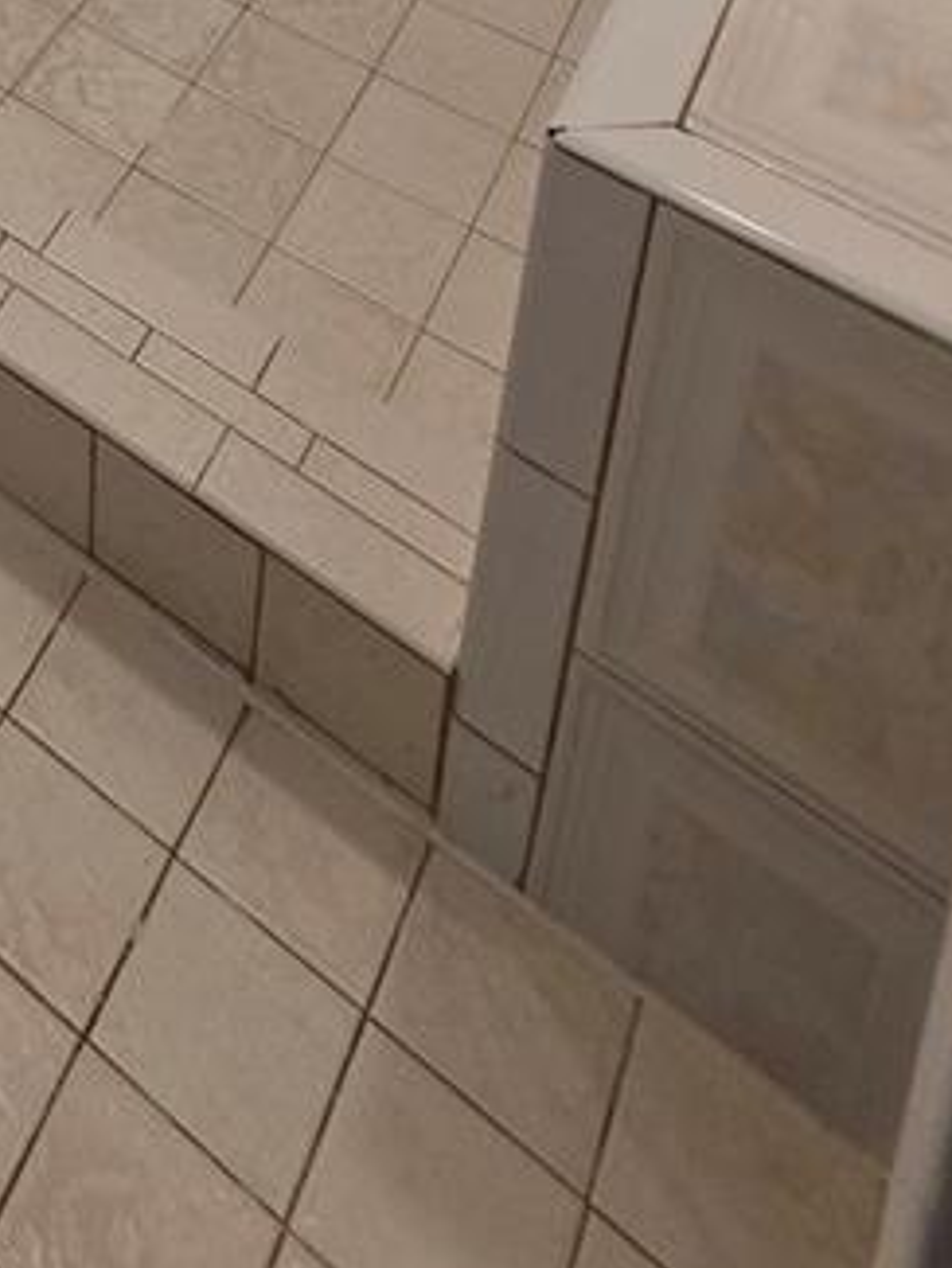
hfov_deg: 24.3
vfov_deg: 22.1
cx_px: -441
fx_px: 1759
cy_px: -1038
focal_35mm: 48
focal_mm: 2.2
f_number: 1.9
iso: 40
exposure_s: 1/120
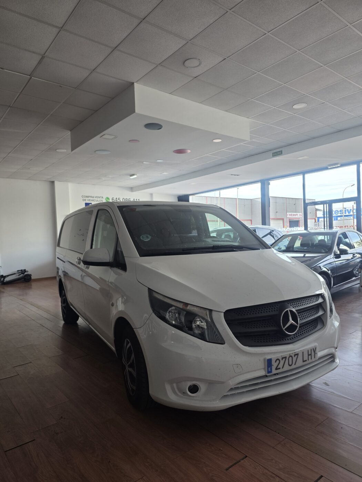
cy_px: 241
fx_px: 321
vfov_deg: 73.9
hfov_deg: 58.9
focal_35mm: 23
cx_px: 181
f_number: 1.7
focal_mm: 6.3
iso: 80
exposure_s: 1/180
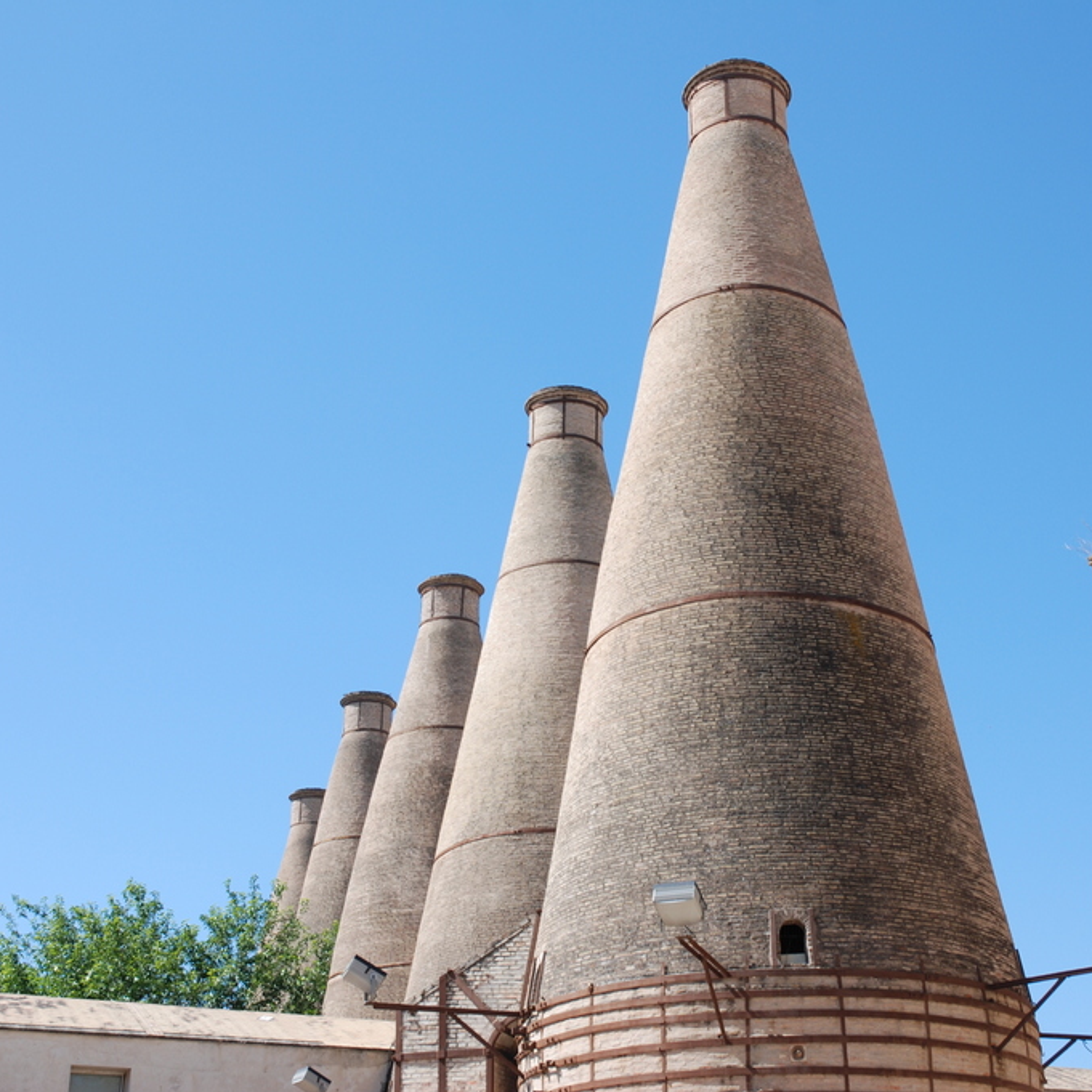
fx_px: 1986
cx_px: 611
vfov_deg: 30.7
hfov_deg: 30.7
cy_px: 547
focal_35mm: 56
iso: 100
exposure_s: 1/200
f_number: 7.1
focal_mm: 29
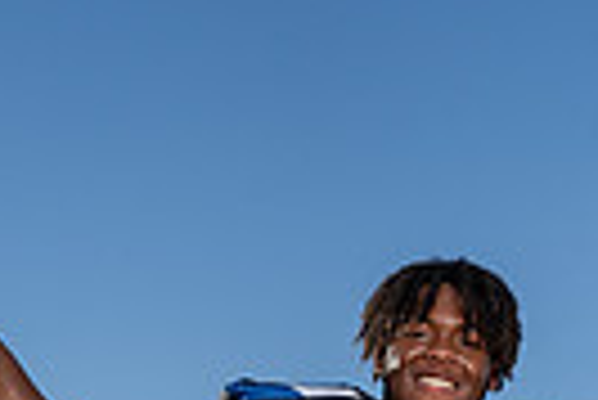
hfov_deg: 20.8
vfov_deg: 11.7
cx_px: 373
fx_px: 1630
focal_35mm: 98
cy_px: 935
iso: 160
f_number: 10
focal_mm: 29
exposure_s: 1/250
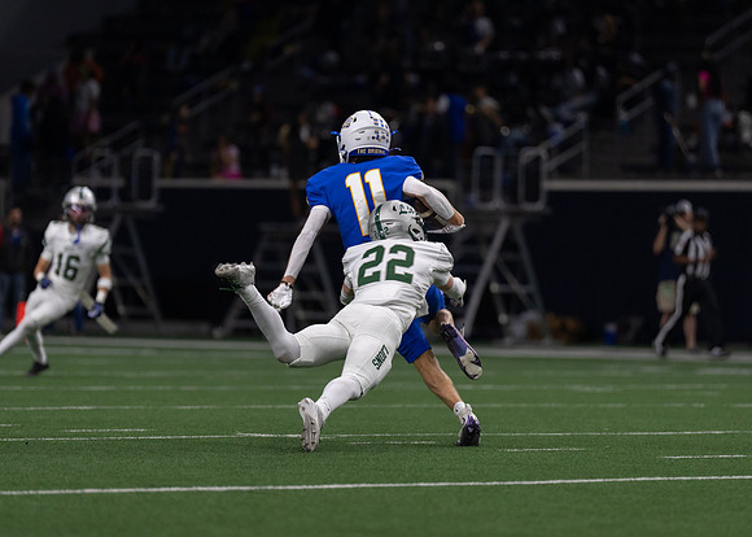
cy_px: 247
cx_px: 361
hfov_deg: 7.6
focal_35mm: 265
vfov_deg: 5.4
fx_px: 5649
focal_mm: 200
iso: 1600
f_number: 2.8
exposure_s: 1/1250
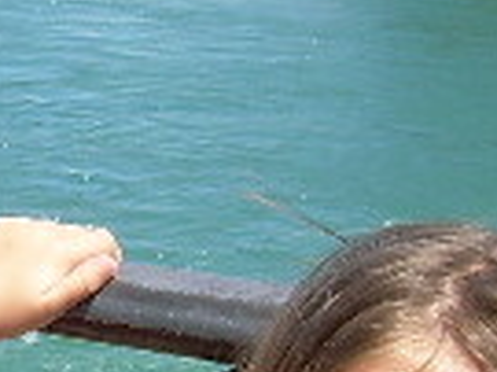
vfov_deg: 7.9
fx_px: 2697
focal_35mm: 188
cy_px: 125
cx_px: -206
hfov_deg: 10.2
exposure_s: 1/354
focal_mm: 6.3
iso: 50
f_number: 4.6
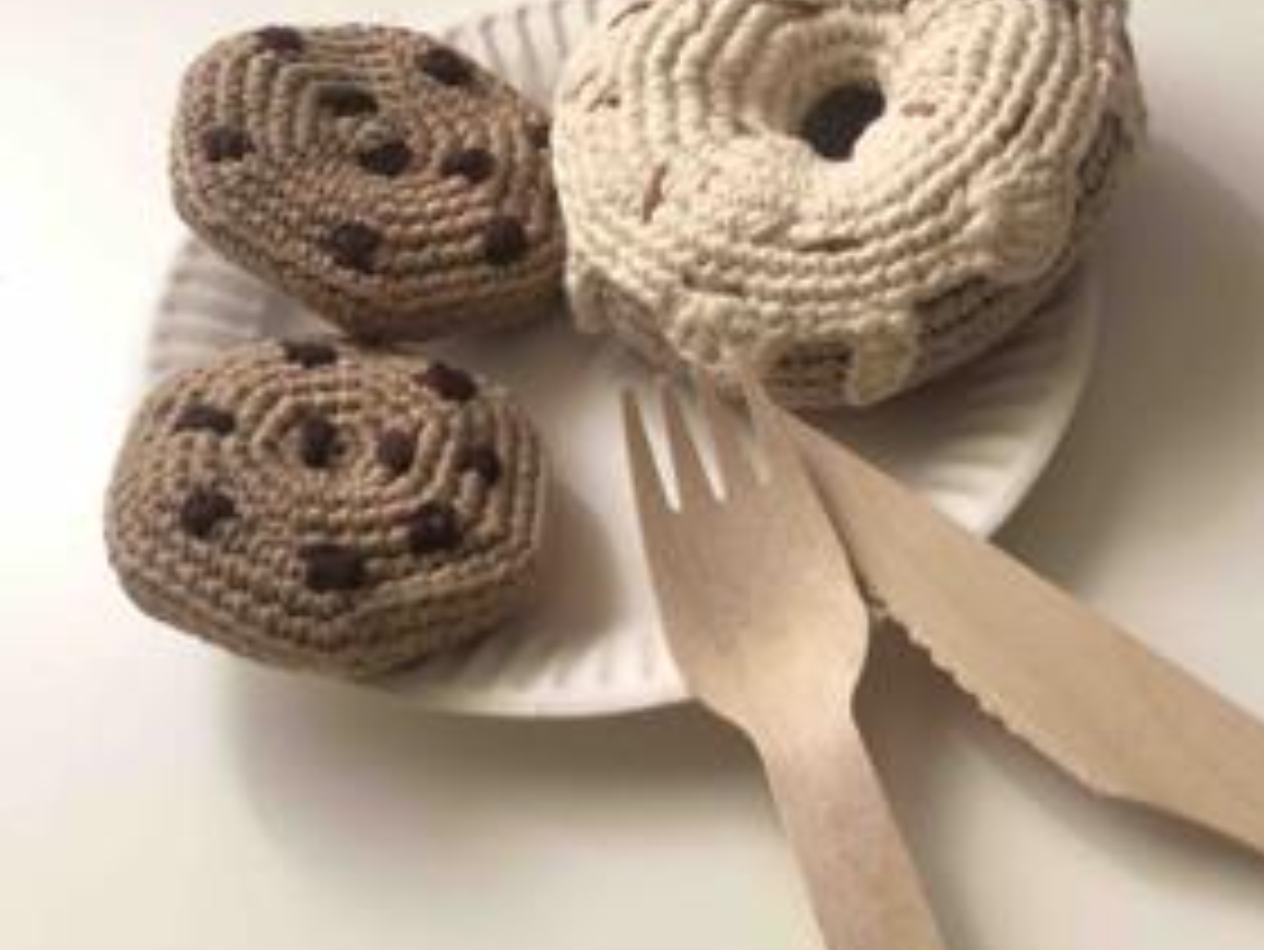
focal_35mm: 74
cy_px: 396
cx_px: 751
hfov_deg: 26.3
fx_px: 2703
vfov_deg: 19.9
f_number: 2.4
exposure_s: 1/30
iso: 125
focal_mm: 6
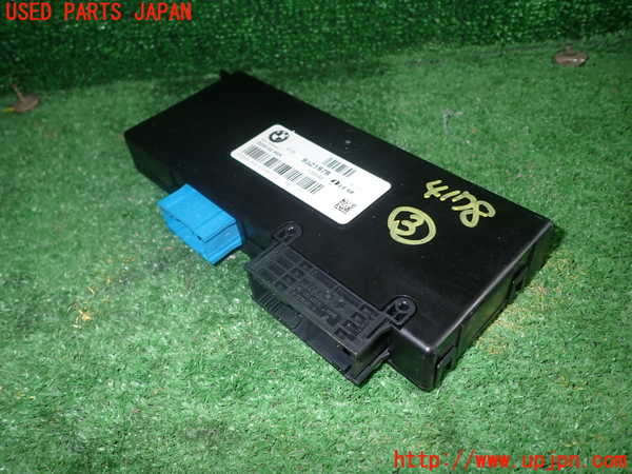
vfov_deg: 49.7
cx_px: 316
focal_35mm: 28
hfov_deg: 63.4
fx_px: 511
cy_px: 237
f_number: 6.3
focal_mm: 5.05
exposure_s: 1/30
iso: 200
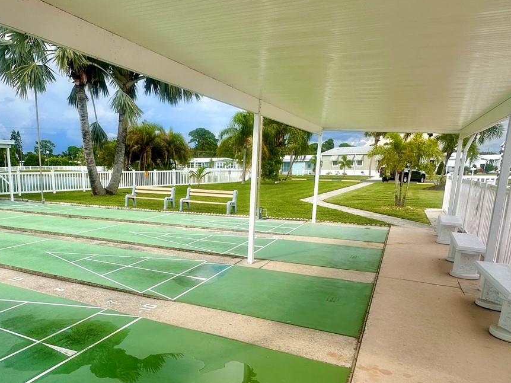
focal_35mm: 26
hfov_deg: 65.8
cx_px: 176
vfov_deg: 52.3
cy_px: 245
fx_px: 384
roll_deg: -0.9
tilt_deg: -11.5
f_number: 2.2
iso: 40
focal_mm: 2.22
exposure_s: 1/1024
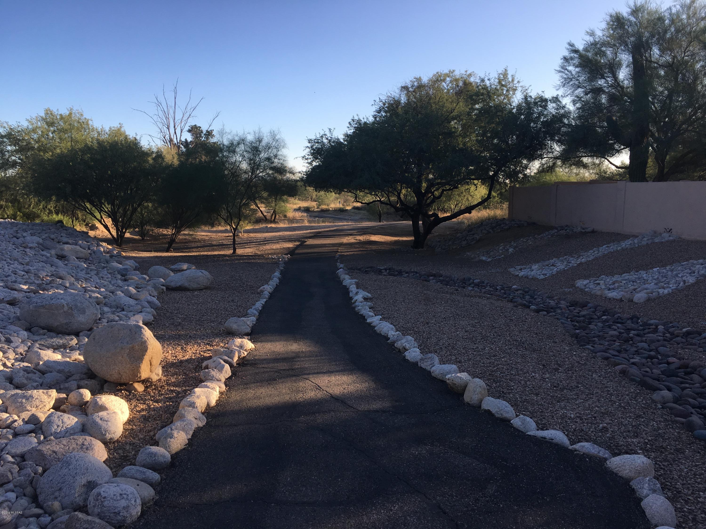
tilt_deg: -6.9
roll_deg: +0.3
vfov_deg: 48.2
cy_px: 264
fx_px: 591
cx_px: 353
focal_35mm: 29
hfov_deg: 61.7
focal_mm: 4.15
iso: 25
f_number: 2.2
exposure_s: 1/635
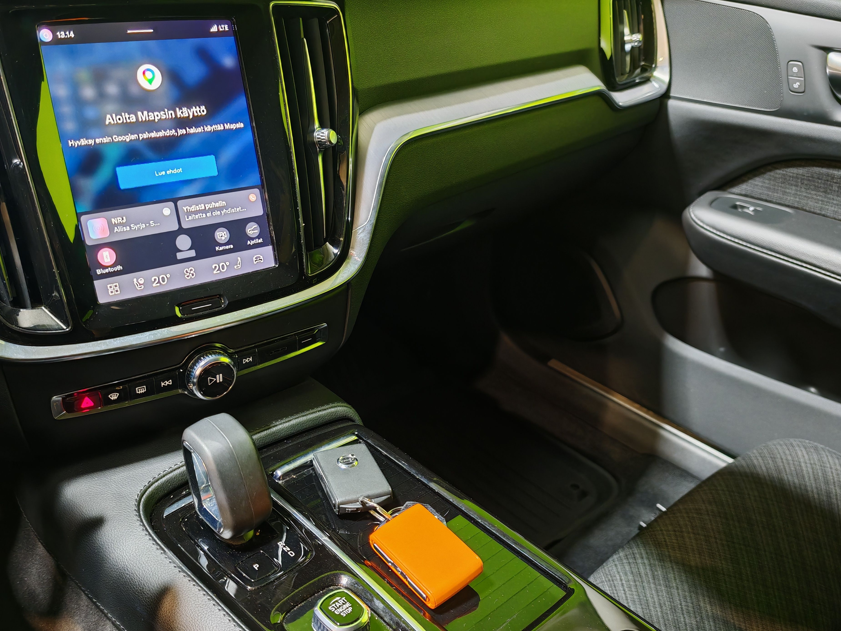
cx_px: 378
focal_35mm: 31
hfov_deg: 58.2
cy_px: 324
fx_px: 753
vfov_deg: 45.4
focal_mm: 6.83
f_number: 1.4
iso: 125
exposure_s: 1/33
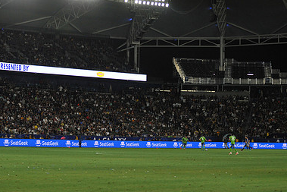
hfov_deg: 19.1
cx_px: 120
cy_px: 90
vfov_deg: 12.8
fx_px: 853
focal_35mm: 107
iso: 1600
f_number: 2.8
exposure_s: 1/1600
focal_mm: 70
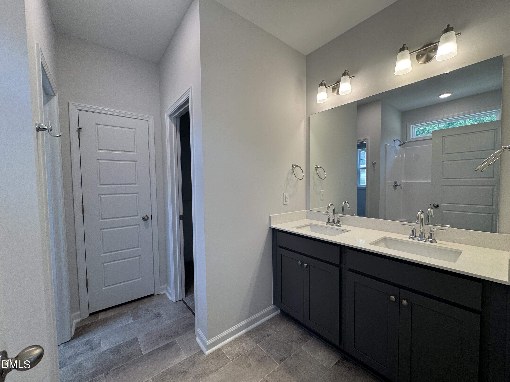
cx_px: 255
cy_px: 191
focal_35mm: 14
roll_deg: +0.5
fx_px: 206
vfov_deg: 85.7
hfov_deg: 102.1
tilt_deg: -3.2
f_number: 2.2
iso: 80
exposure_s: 1/120
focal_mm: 2.22
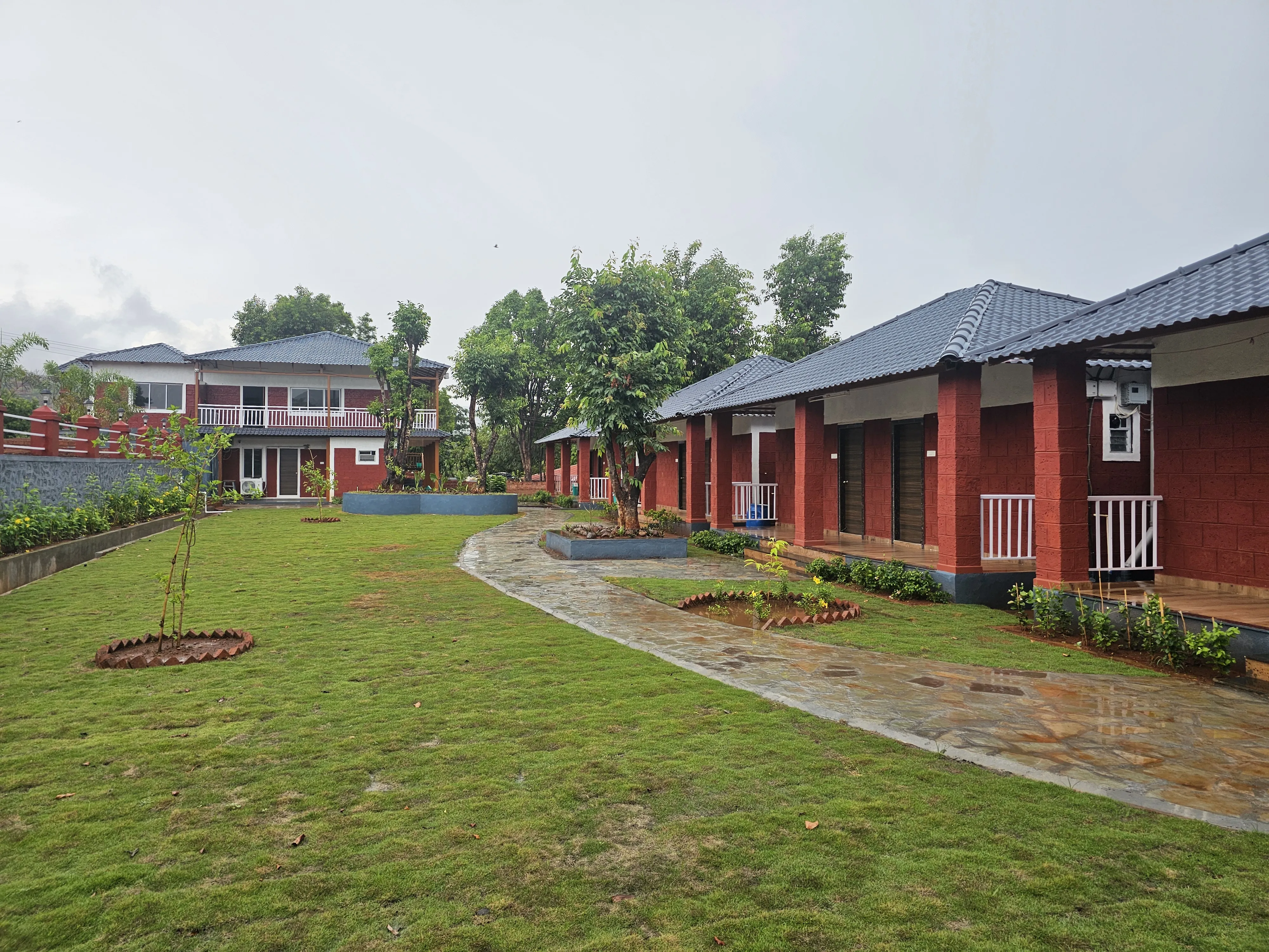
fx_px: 843
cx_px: 634
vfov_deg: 58.9
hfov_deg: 73.9
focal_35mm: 23
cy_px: 476
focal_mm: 6.3
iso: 10
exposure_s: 1/153
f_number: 1.7
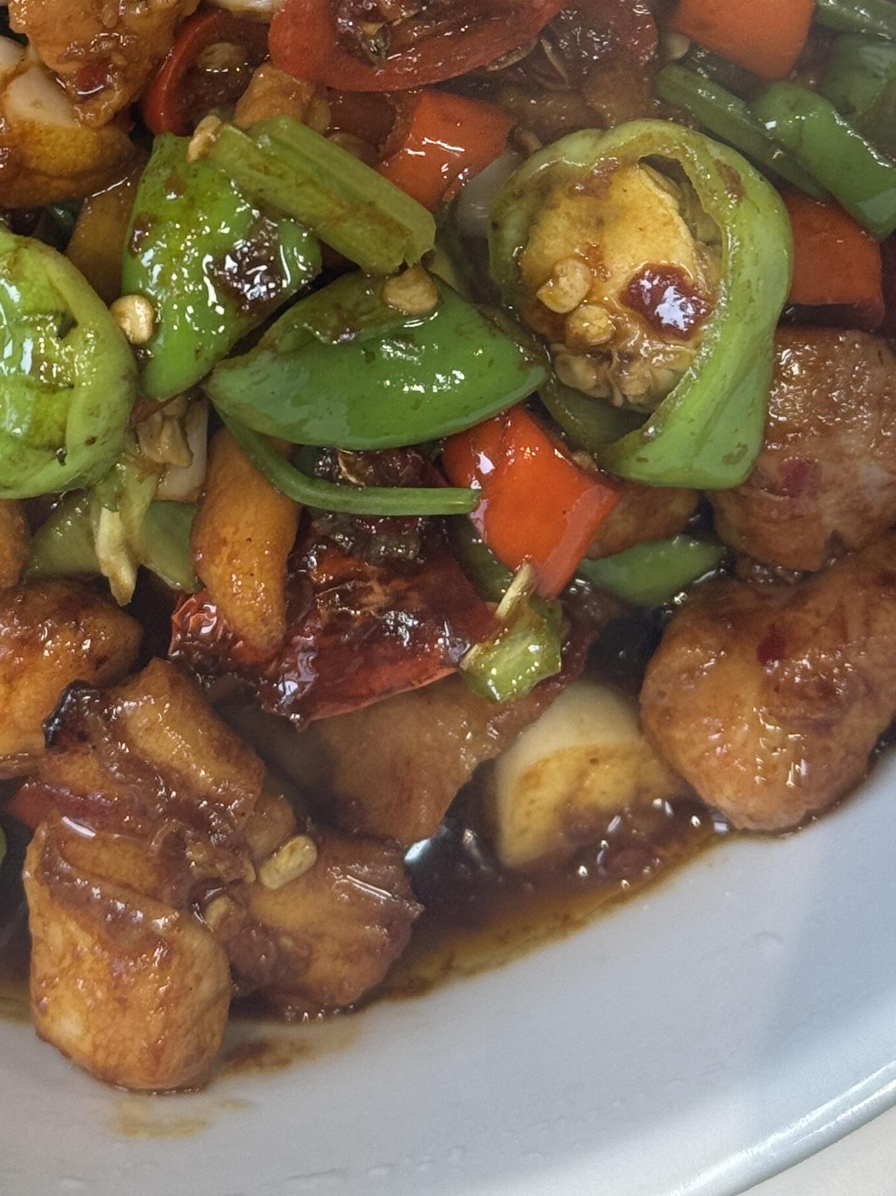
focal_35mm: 106
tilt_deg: -74.7
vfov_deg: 18.2
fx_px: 3659
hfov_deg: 13.9
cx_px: 281
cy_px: 109
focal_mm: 6.76
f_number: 1.78
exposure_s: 1/100
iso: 100
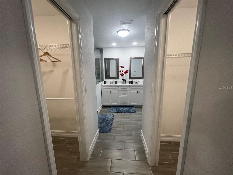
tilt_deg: -8.3
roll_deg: +1.1
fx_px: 88
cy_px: 88
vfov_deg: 89.9
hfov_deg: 106.2
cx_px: 116
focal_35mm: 13
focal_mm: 1.57
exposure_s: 1/120
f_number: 1.8
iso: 125
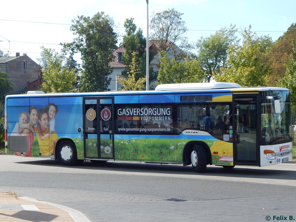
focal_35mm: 61
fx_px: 522
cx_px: 148
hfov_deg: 31.7
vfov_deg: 24.0
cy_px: 111
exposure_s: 1/800
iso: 125
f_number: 4
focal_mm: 10.9
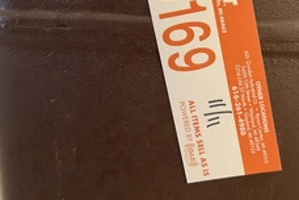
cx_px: 209
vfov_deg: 25.2
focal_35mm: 53
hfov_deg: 37.0
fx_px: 440
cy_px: 49
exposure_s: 1/122
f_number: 1.8
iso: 40
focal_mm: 3
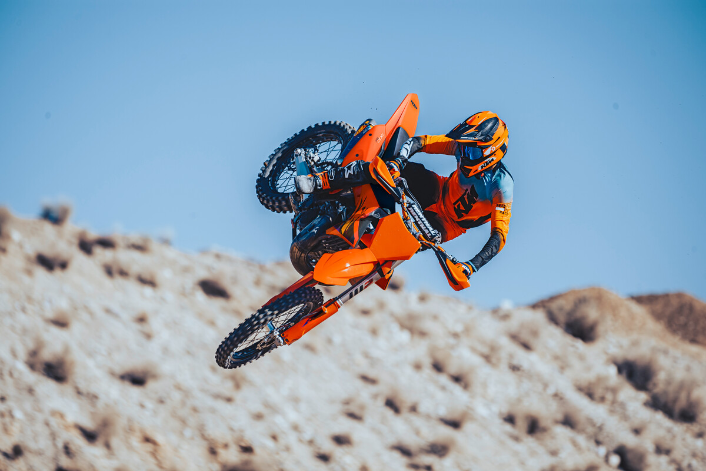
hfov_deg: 5.2
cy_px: 236
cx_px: 353
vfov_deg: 3.4
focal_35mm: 400
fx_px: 7844
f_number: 5.6
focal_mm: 400
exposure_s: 1/1000
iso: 80
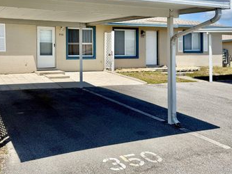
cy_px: 57
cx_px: 70
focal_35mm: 36
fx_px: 241
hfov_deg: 50.1
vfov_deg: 39.2
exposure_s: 1/7353
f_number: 1.78
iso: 80
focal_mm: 6.76
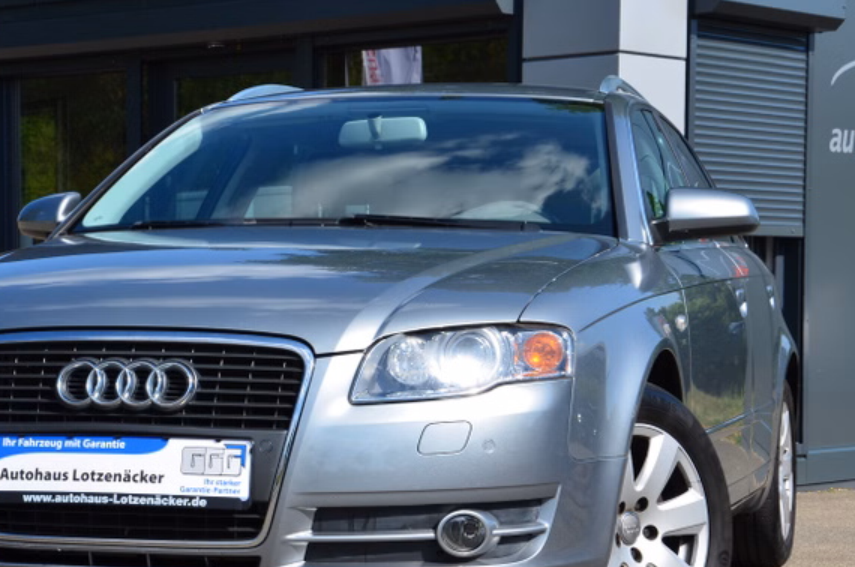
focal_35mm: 101
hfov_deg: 20.2
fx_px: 2395
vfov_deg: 13.5
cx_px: 316
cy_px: 345
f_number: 11
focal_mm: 48
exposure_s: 1/125
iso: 100
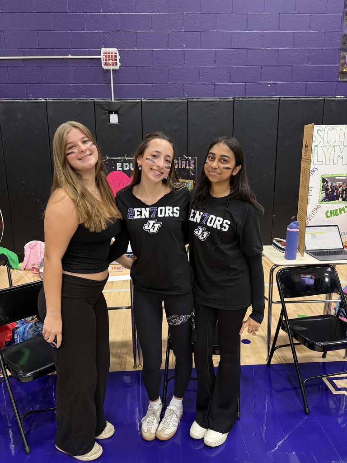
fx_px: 348
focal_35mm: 26
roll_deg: +0.4
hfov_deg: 53.1
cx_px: 174
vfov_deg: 67.3
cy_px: 232
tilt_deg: -11.7
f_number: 1.6
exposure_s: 1/60
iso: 200
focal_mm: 5.96
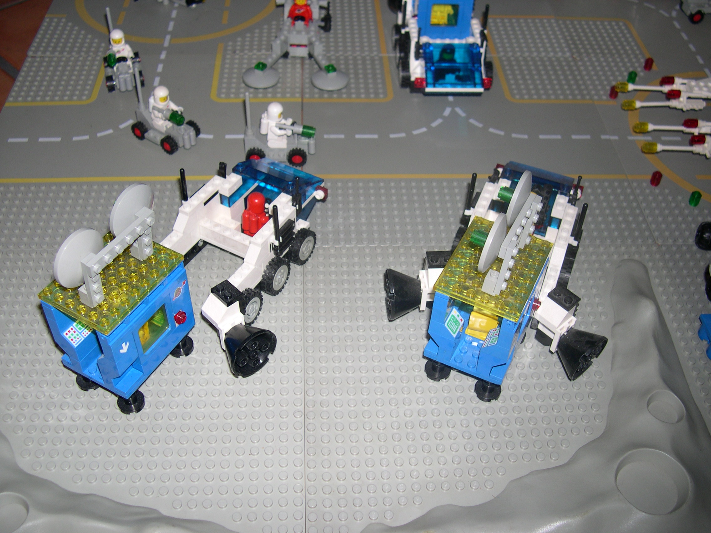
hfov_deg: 49.0
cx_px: 356
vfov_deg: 37.7
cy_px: 266
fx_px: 781
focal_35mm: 38
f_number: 2.8
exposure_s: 1/60
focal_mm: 8
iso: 100
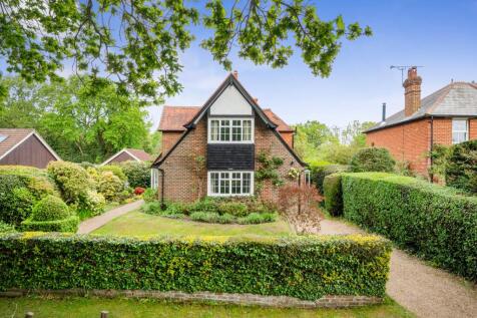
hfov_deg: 81.2
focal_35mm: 21
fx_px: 278
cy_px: 159
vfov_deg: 59.5
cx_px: 238
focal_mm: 14
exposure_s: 1/100
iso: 400
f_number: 8
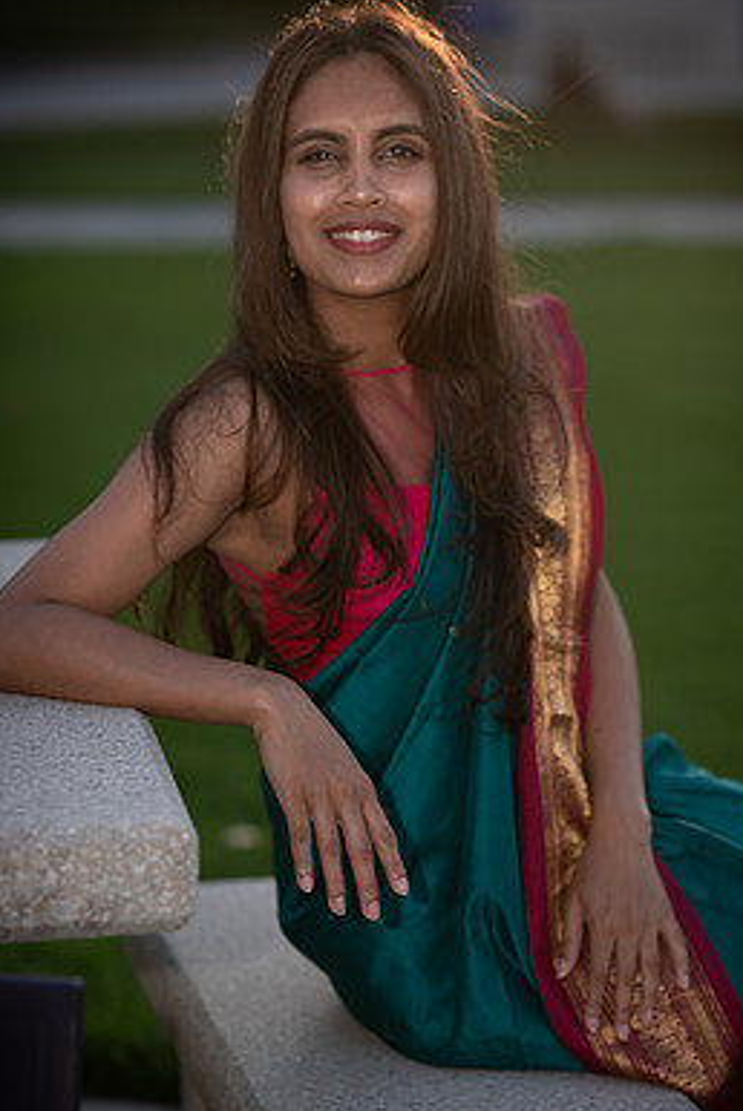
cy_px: 613
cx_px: 380
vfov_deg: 20.6
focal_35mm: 99
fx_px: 3059
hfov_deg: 13.8
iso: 100
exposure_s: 1/640
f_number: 2.5
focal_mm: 85
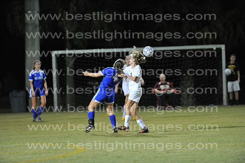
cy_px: 82
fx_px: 2040
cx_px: 122
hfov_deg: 6.9
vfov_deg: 4.6
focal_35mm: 300
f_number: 3.5
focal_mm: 300
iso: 5000
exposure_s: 1/500
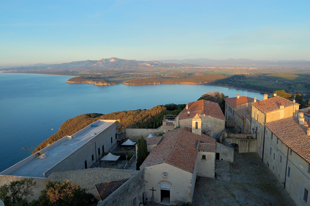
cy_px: 103
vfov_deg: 47.9
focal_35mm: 27
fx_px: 232
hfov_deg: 67.4
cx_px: 155
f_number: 6.3
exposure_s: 1/100
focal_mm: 18
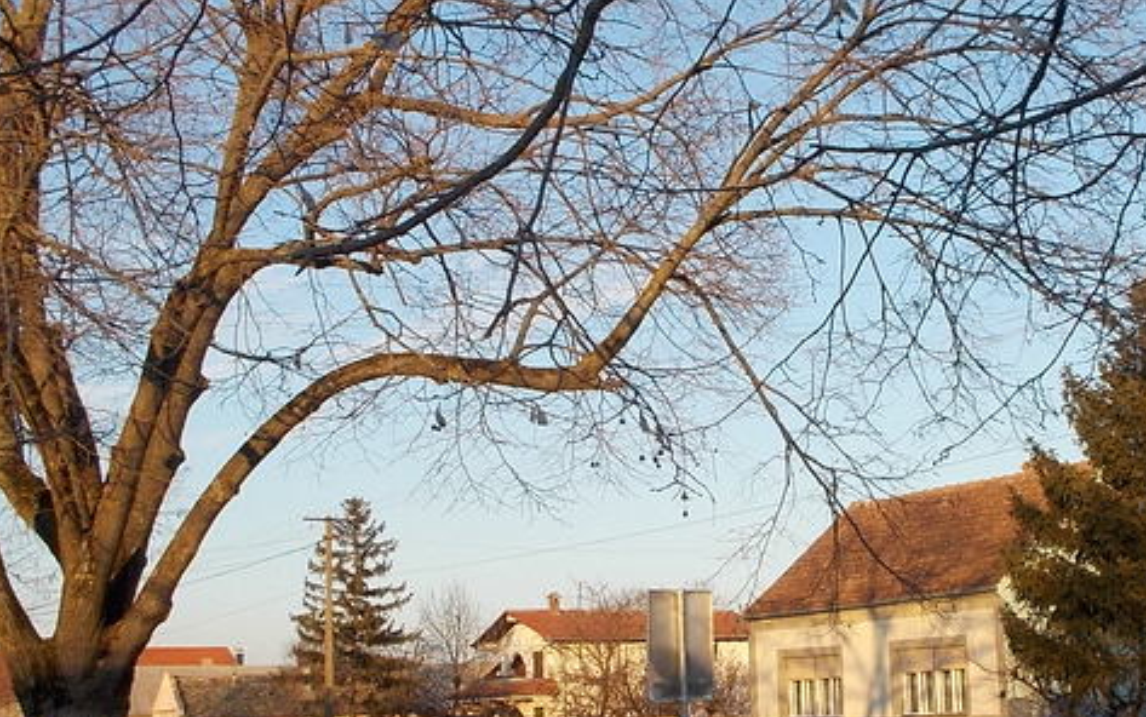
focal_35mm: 52
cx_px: 751
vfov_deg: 24.8
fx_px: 1625
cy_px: 472
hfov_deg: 38.5
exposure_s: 1/320
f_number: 3.3
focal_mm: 4.1
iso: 80
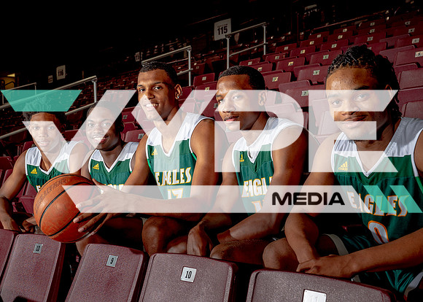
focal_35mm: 50
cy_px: 155
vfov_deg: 28.4
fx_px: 597
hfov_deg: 39.0
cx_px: 213
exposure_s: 1/125
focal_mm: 43
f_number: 8
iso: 100
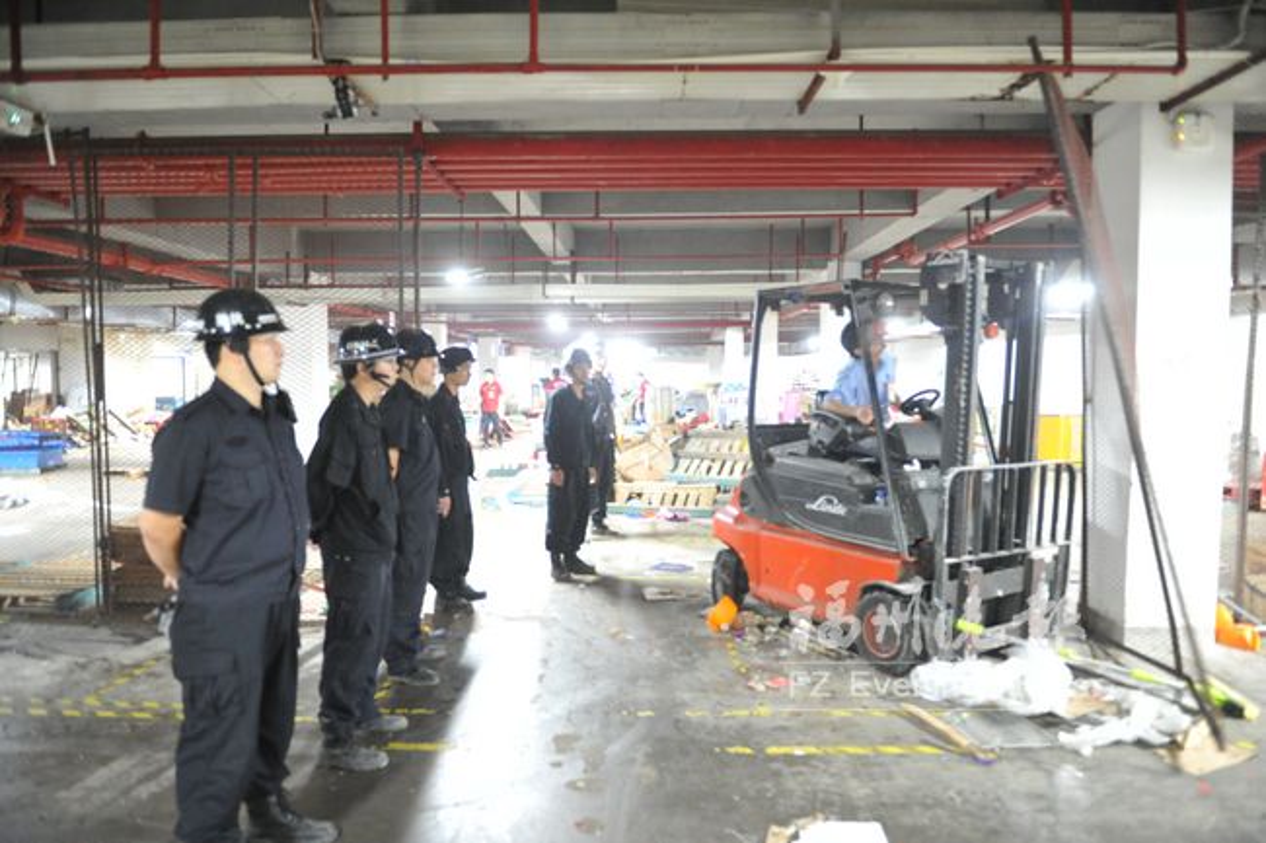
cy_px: 422
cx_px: 633
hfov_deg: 73.8
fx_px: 844
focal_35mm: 24
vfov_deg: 53.1
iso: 10000
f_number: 2.8
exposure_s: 1/15
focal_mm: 24
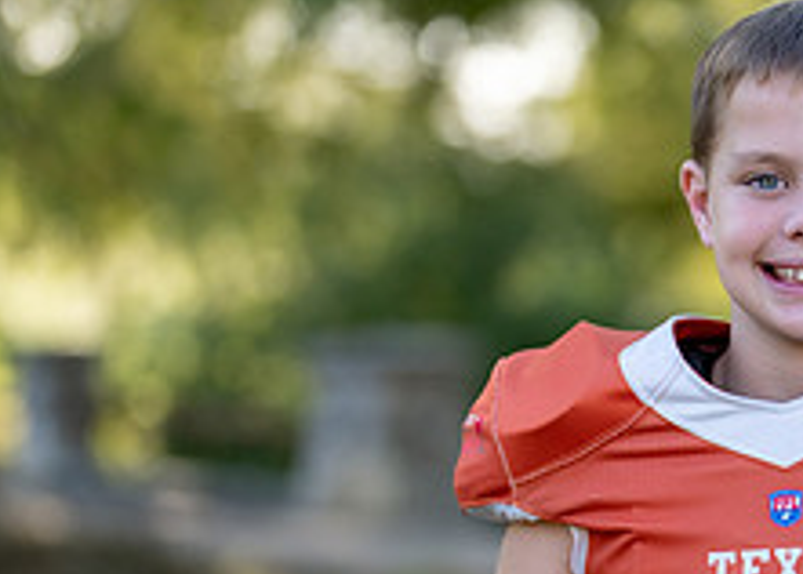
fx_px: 3650
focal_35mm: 160
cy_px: 515
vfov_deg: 9.0
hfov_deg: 12.4
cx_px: 789
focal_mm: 50
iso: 100
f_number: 1.2
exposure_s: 1/1250
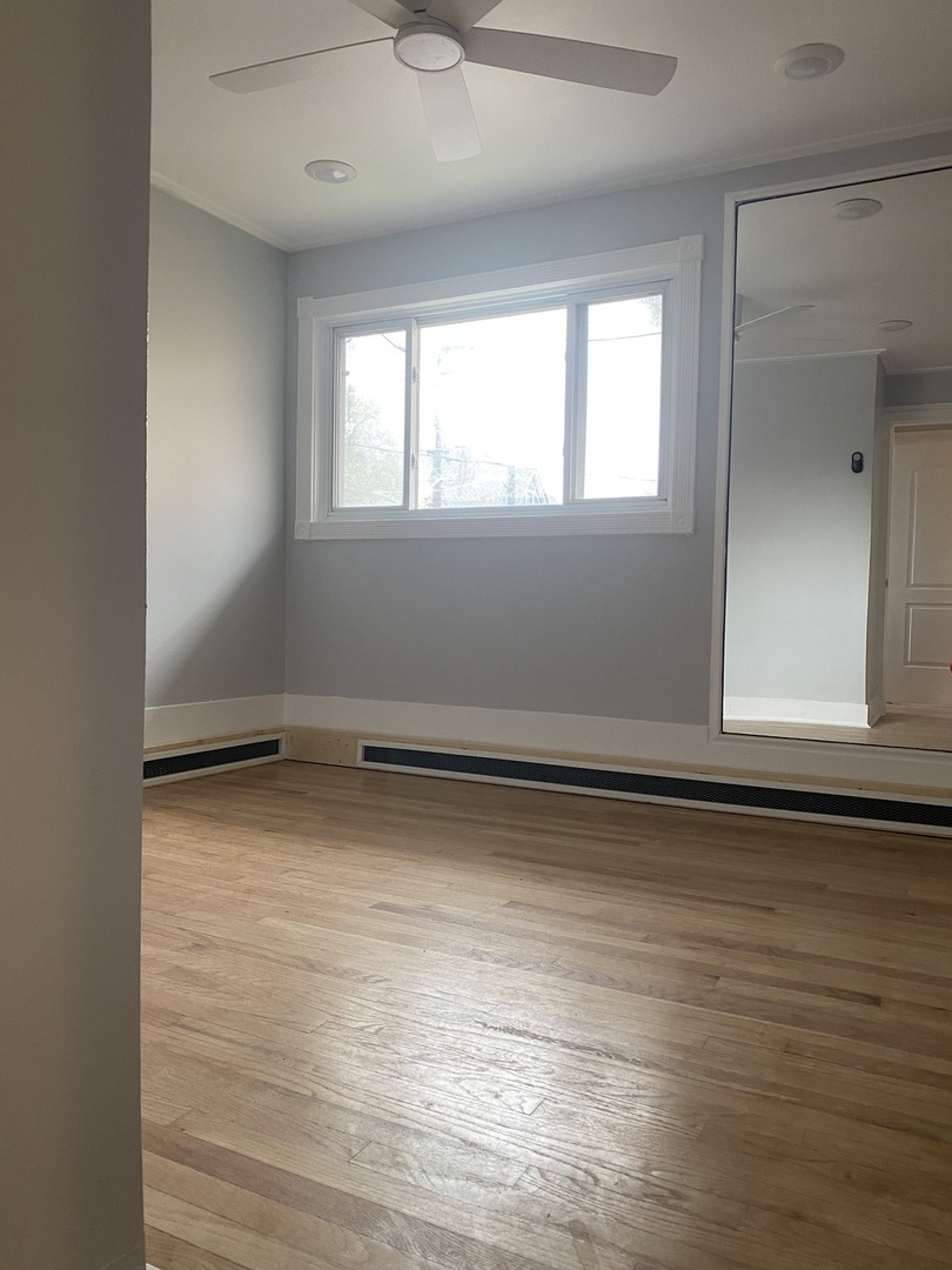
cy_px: 635
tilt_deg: +0.9
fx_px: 953
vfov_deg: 67.3
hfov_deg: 53.1
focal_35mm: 26
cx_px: 476
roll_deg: -1.4
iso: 125
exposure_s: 1/60
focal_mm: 4.25
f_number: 1.8
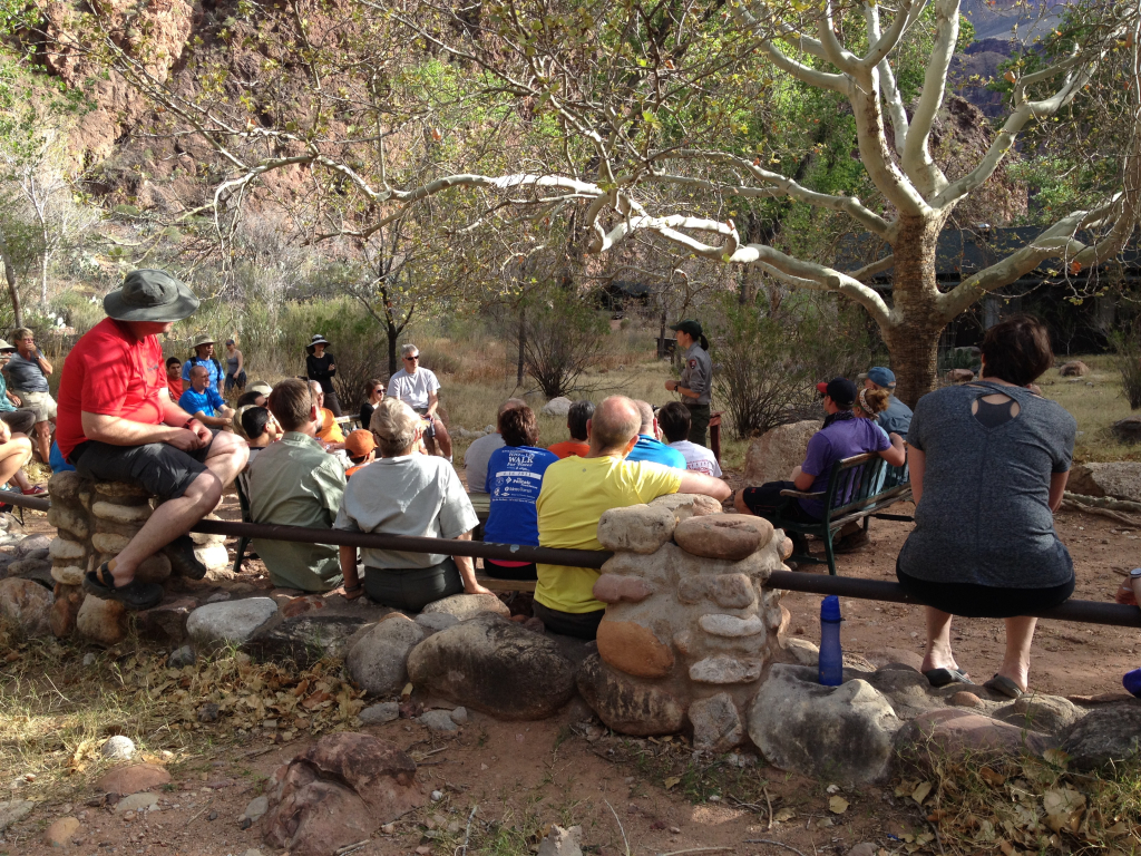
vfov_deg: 40.7
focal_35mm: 35
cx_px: 570
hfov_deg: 52.6
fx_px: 1154
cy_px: 428
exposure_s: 1/329
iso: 50
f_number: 2.4
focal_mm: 4.28
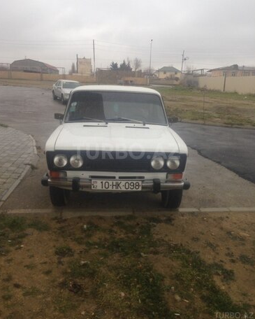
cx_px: 126
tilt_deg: -9.7
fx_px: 330
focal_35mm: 35
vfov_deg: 51.5
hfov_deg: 42.2
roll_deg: -0.6
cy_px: 151
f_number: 2.4
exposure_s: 1/364
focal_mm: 4.12
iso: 50
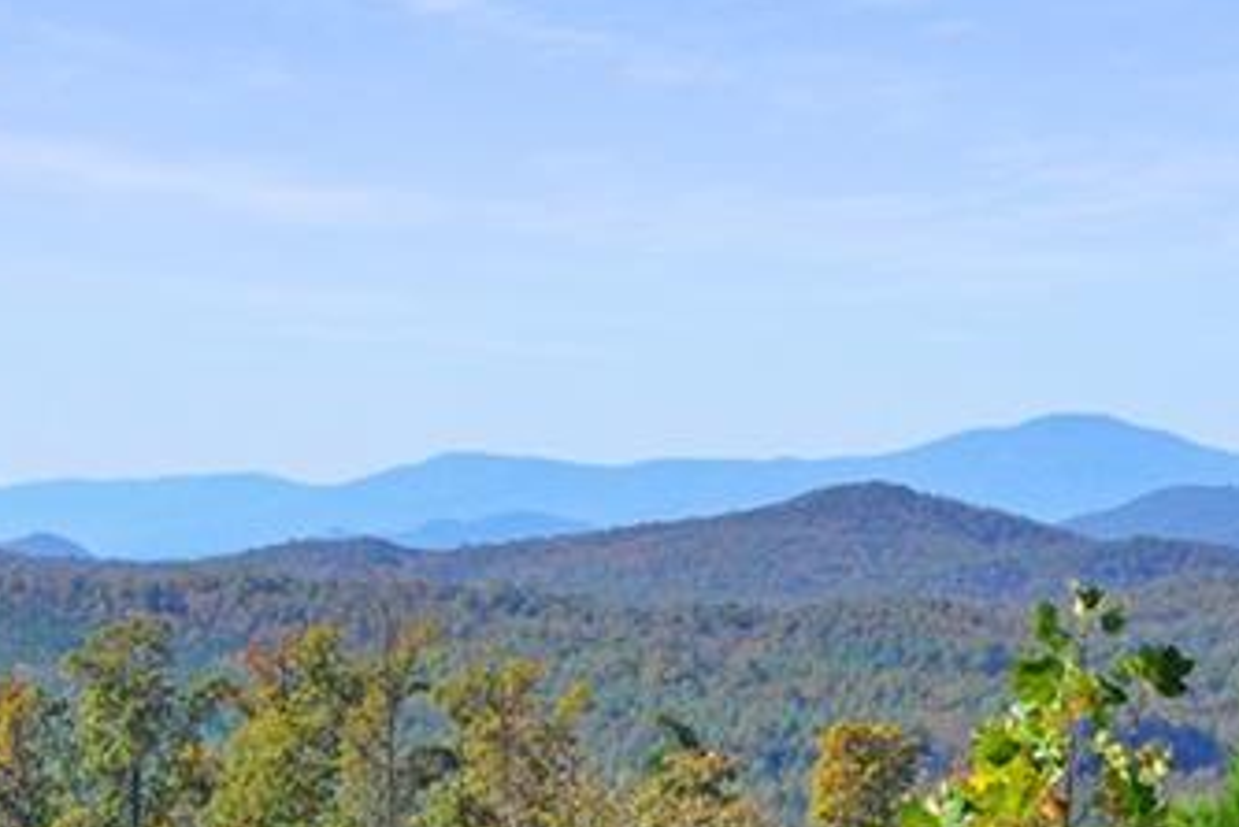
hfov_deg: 11.1
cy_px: 360
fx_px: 6335
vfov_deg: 7.5
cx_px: 1198
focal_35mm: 184
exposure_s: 1/320
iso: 100
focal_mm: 40
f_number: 9
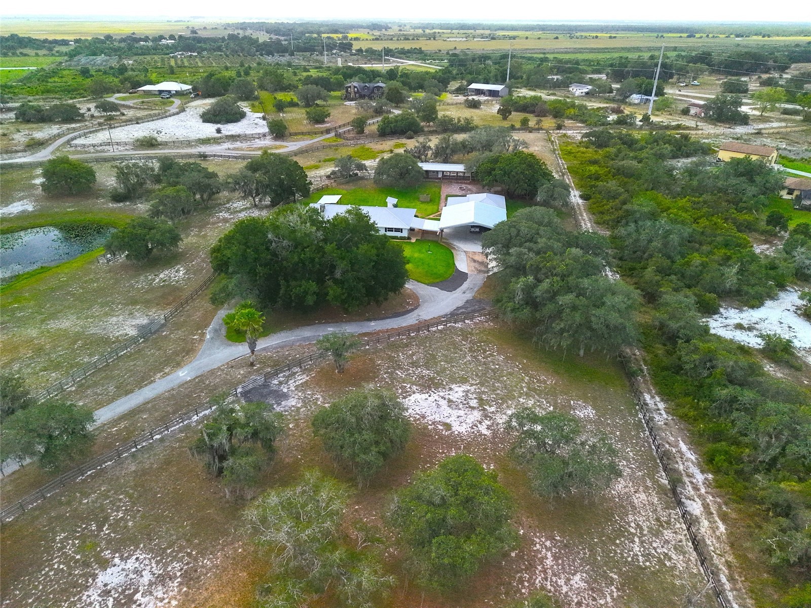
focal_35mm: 24
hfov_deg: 71.6
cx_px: 406
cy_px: 304
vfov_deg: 56.8
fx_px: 562
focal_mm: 8.67
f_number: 1.8
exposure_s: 1/8000
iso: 800
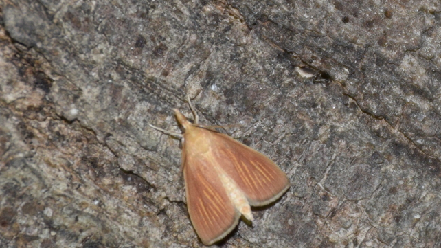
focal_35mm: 329
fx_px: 3847
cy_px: 153
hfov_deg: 6.6
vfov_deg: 3.7
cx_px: 235
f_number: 5.6
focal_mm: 140
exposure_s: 1/60
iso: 500
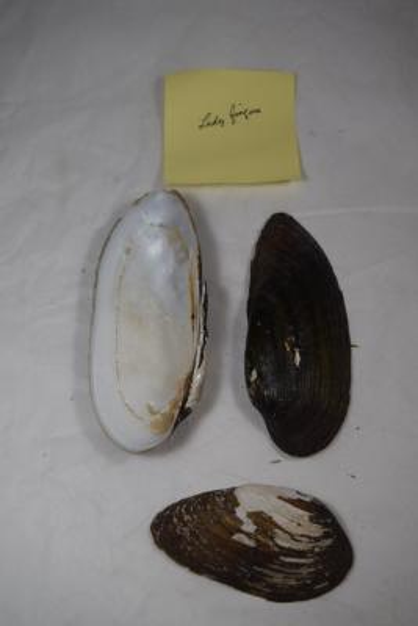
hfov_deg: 29.9
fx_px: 783
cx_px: 209
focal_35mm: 45
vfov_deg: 43.6
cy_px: 313
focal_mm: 30
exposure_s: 1/250
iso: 200
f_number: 6.3
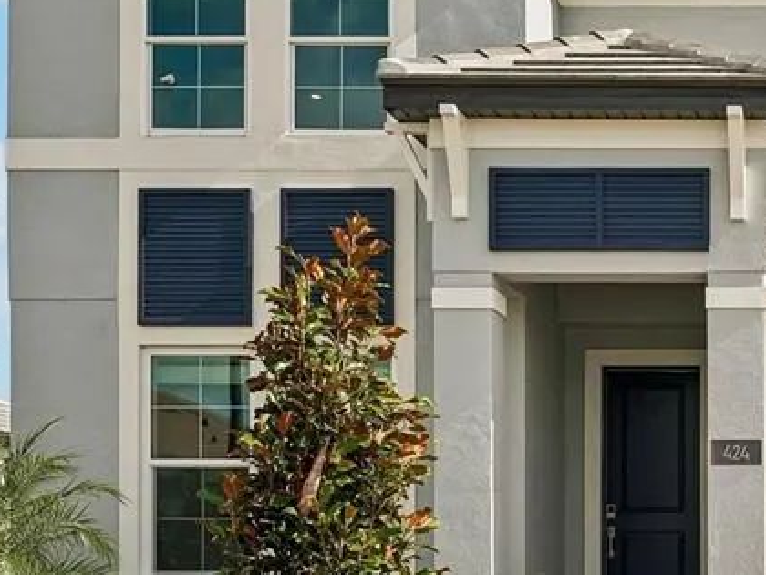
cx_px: 837
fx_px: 1505
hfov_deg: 26.4
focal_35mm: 68
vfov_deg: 21.3
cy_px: 467
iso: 400
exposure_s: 1/1000
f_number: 8
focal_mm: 29
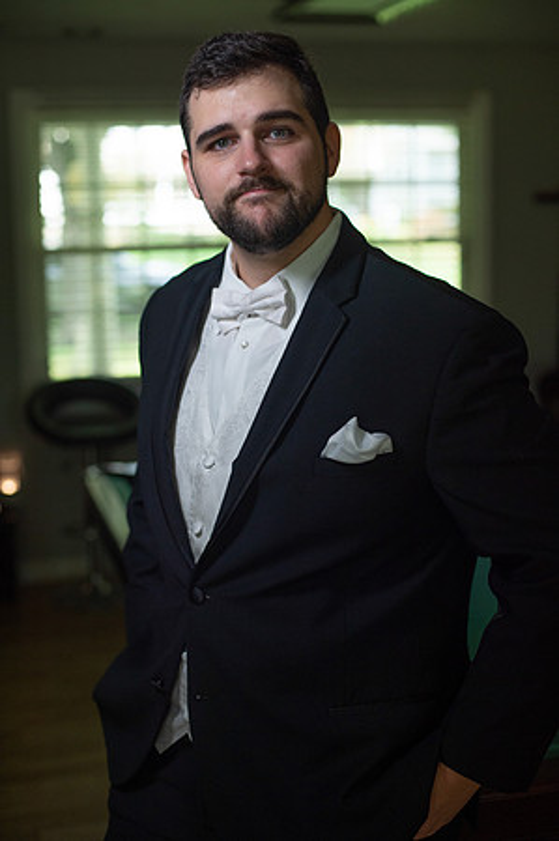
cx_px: 280
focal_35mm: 50
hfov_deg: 26.9
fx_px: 1167
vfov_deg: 39.6
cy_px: 420
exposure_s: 1/800
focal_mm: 50
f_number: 2.8
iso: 1000
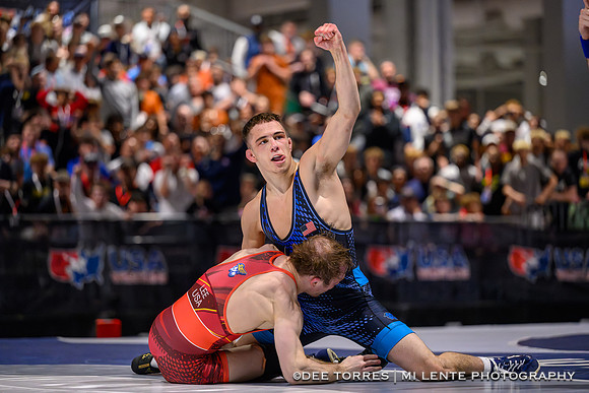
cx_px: 294
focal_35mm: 150
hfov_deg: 13.7
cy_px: 196
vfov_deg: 9.2
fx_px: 2455
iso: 10000
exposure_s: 1/800
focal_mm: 150
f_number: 2.8
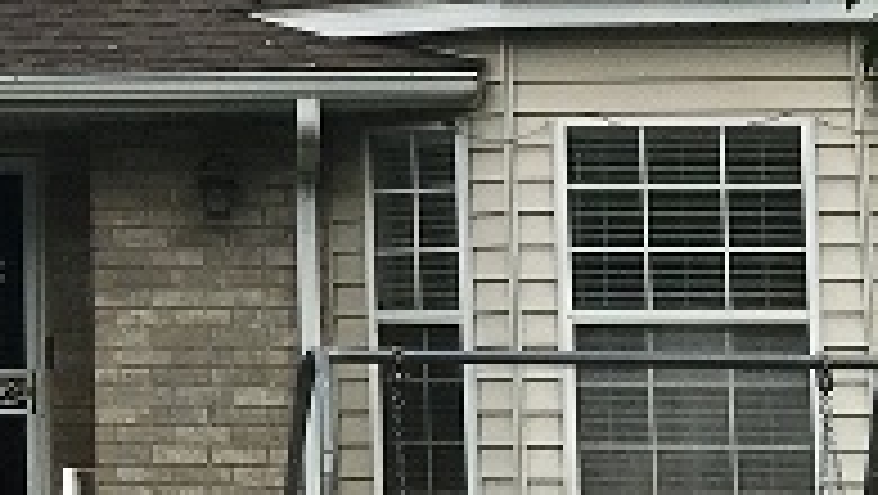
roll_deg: -0.5
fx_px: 3867
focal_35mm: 166
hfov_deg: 12.0
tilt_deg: +7.9
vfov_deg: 7.3
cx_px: -657
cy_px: 0
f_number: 2.2
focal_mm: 4.15
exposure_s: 1/1012
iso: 25
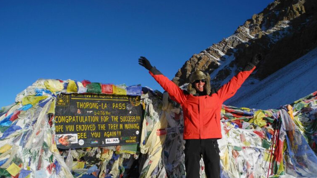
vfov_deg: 37.3
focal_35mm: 31
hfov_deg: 62.6
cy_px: 119
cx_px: 158
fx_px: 261
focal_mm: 6
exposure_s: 1/970
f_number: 5
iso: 100
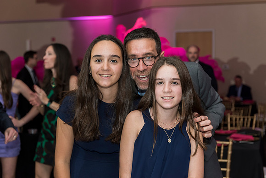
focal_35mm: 62
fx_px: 458
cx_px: 133
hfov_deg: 32.4
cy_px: 89
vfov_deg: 21.9
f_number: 4
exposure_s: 1/100
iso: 1250
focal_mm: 62
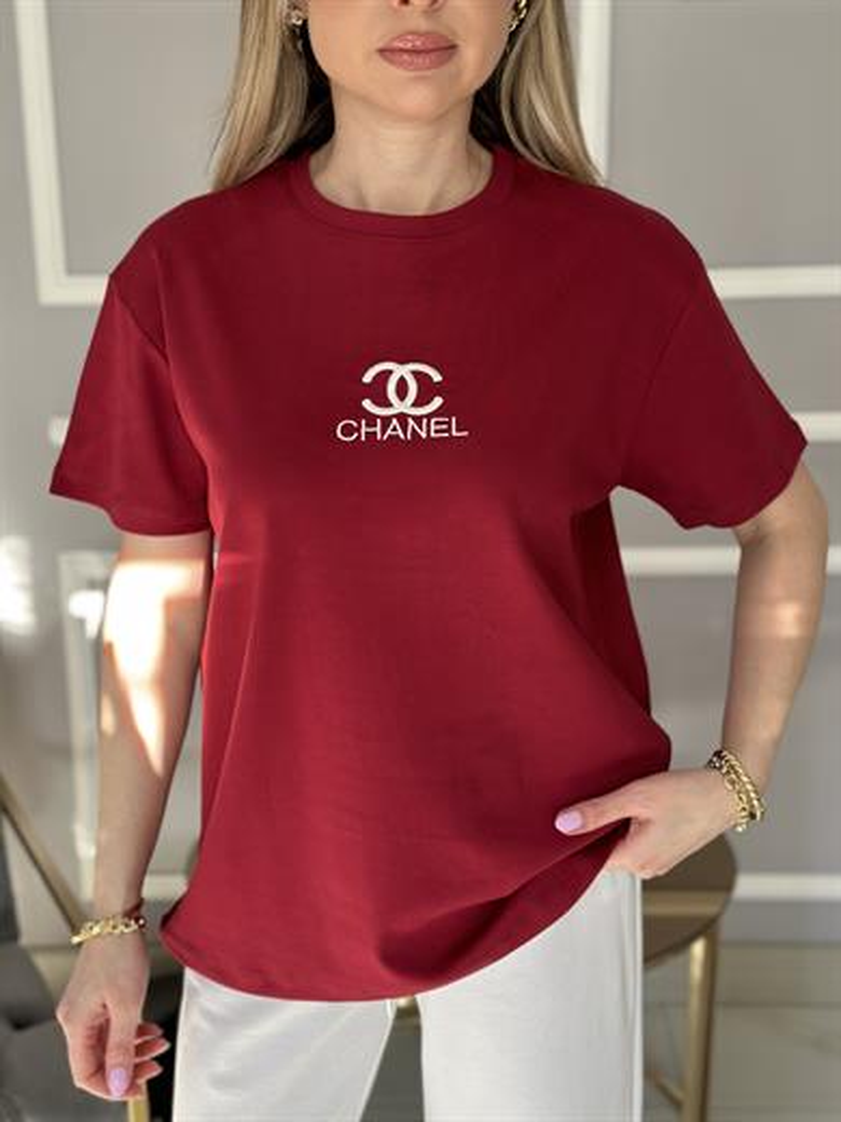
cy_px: 561
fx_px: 1555
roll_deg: +0.3
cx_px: 420
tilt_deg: -14.8
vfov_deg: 39.7
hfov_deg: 30.3
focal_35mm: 48
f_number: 1.78
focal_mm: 6.86
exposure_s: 1/68
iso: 125
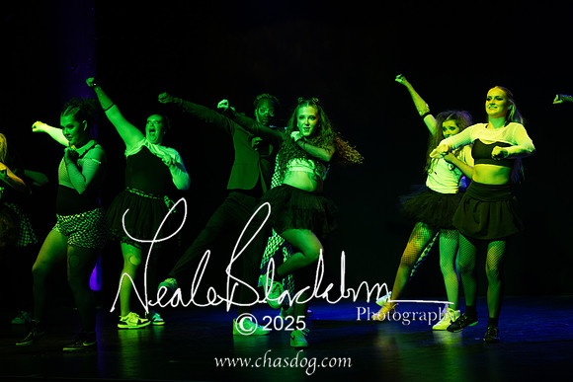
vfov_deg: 16.9
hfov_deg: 25.1
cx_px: 286
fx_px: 1289
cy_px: 191
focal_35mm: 81
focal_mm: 81
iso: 2000
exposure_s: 1/320
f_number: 2.8
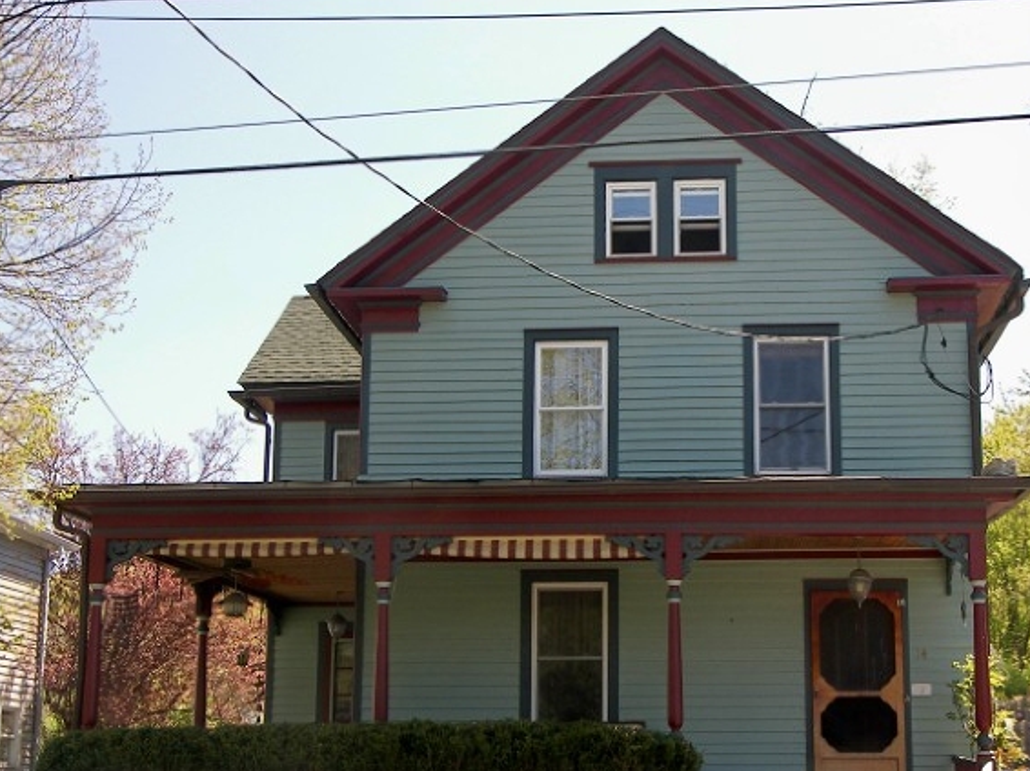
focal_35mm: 58
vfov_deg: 25.2
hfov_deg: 33.2
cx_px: 608
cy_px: 471
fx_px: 1725
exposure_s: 1/320
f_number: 3.2
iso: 50
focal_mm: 8.5
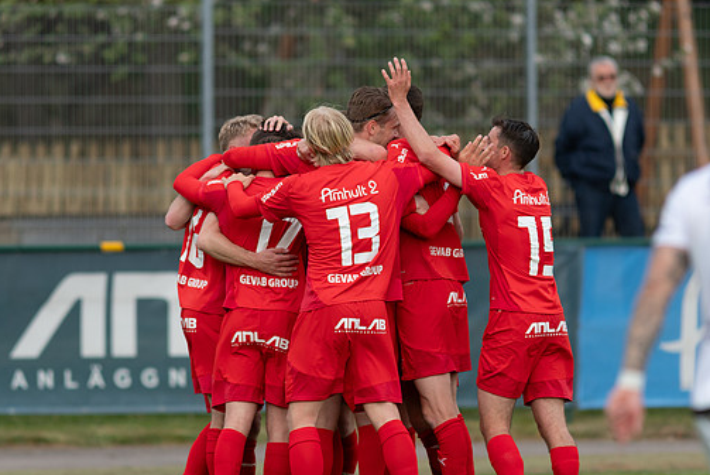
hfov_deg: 4.0
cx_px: 335
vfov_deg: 2.7
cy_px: 271
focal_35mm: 519
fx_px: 10241
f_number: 3.2
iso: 320
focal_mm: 300
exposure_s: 1/1250
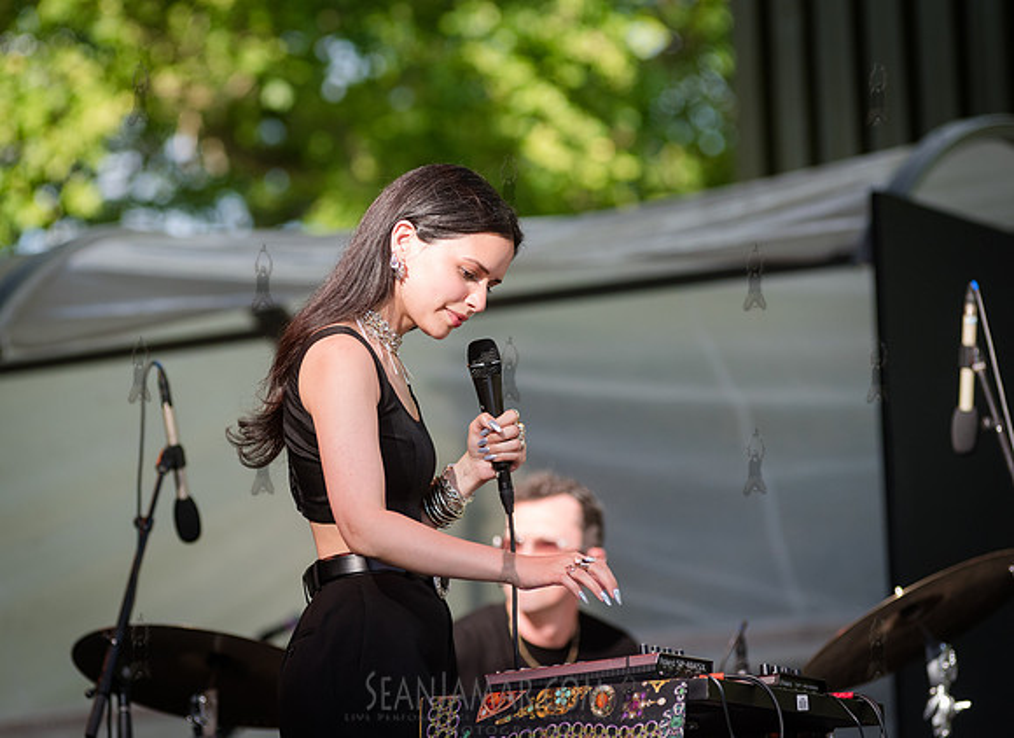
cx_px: 435
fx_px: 5437
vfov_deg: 7.8
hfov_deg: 10.7
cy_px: 324
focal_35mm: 188
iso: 500
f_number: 4
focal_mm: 155
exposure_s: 1/1250
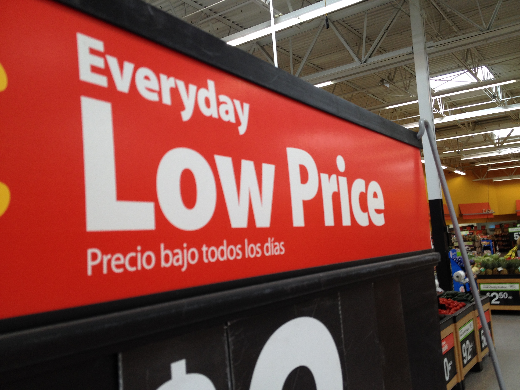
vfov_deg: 40.7
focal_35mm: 35
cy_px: 195
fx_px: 526
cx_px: 260
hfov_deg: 52.6
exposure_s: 1/60
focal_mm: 4.28
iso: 50
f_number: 2.4
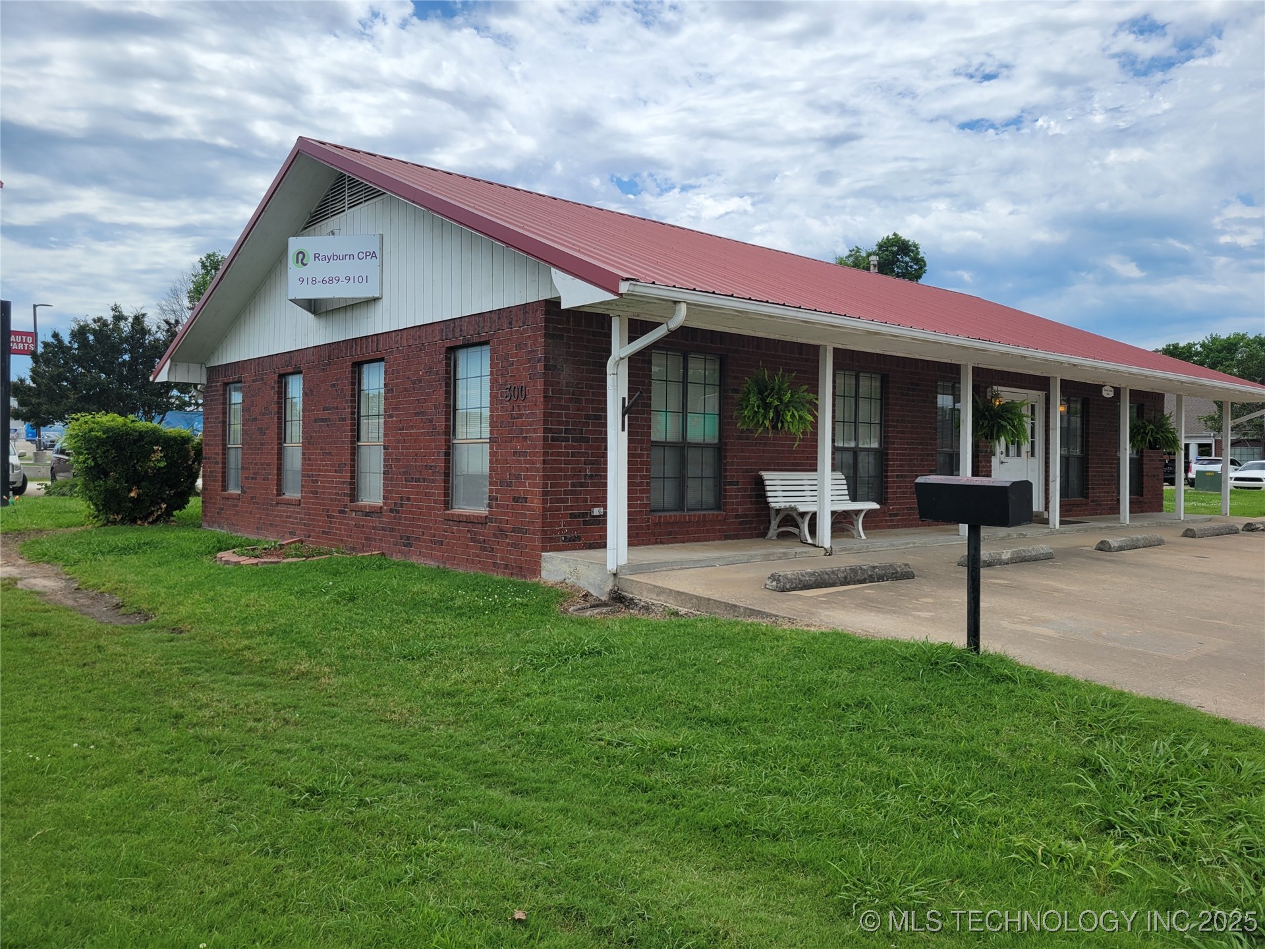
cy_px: 474
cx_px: 632
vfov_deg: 53.1
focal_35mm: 26
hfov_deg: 67.3
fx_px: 950
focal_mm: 5.4
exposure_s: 1/2745
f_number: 1.8
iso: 40
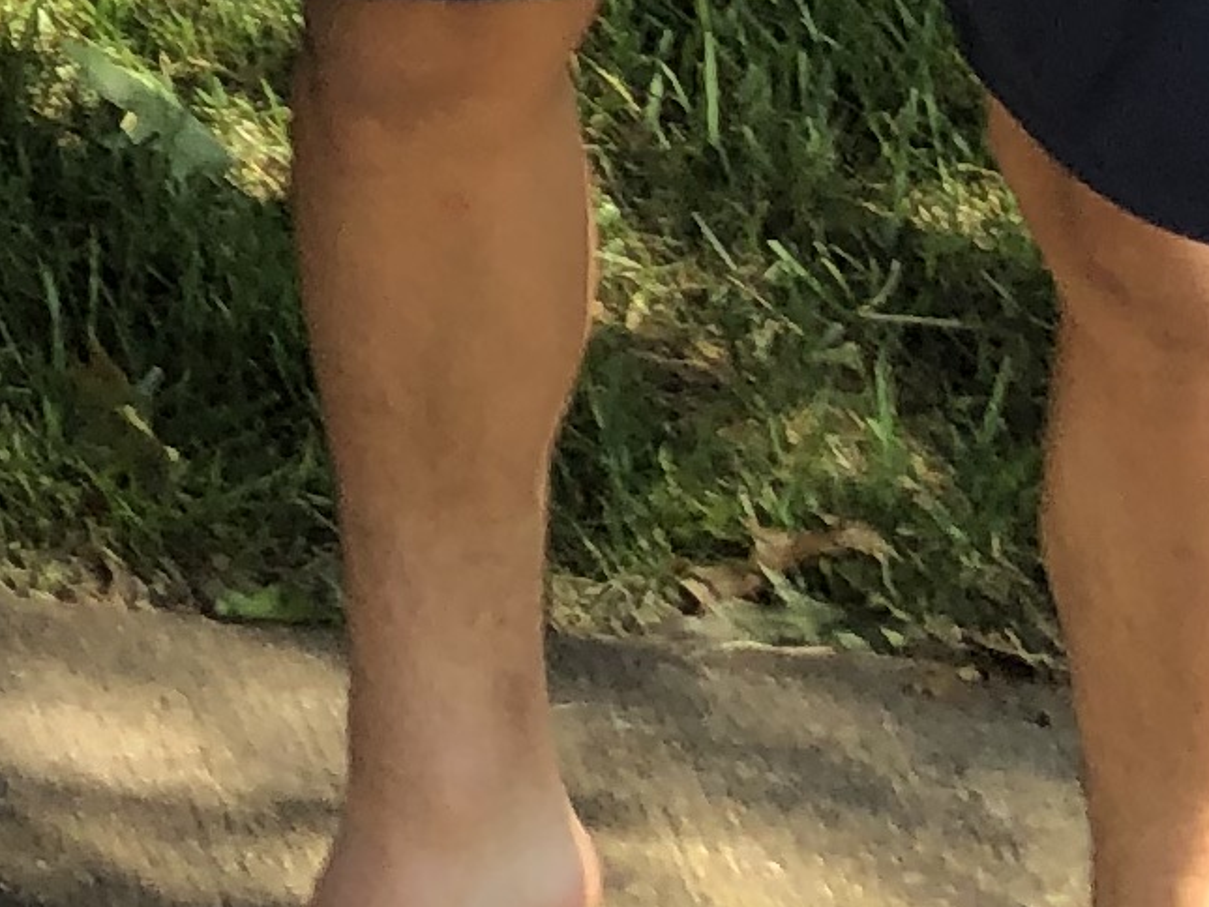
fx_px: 6113
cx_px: -2197
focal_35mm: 175
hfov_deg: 9.4
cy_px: -1623
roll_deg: -0.4
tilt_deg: -9.0
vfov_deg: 7.6
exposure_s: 1/216
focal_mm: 3.99
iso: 20
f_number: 1.8
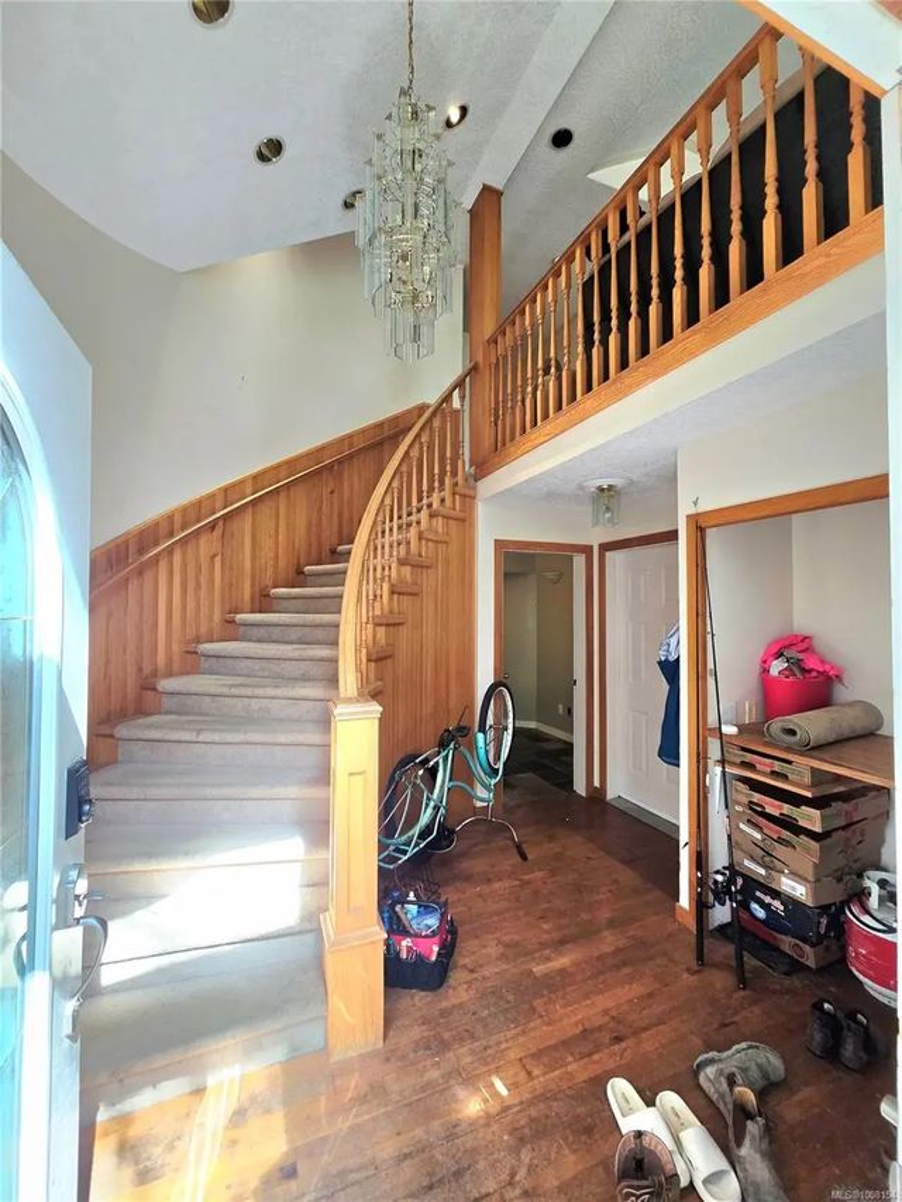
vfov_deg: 106.2
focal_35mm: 13
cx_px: 451
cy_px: 601
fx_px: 452
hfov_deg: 89.9
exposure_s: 1/60.2
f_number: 2.2
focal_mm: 2.2
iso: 200
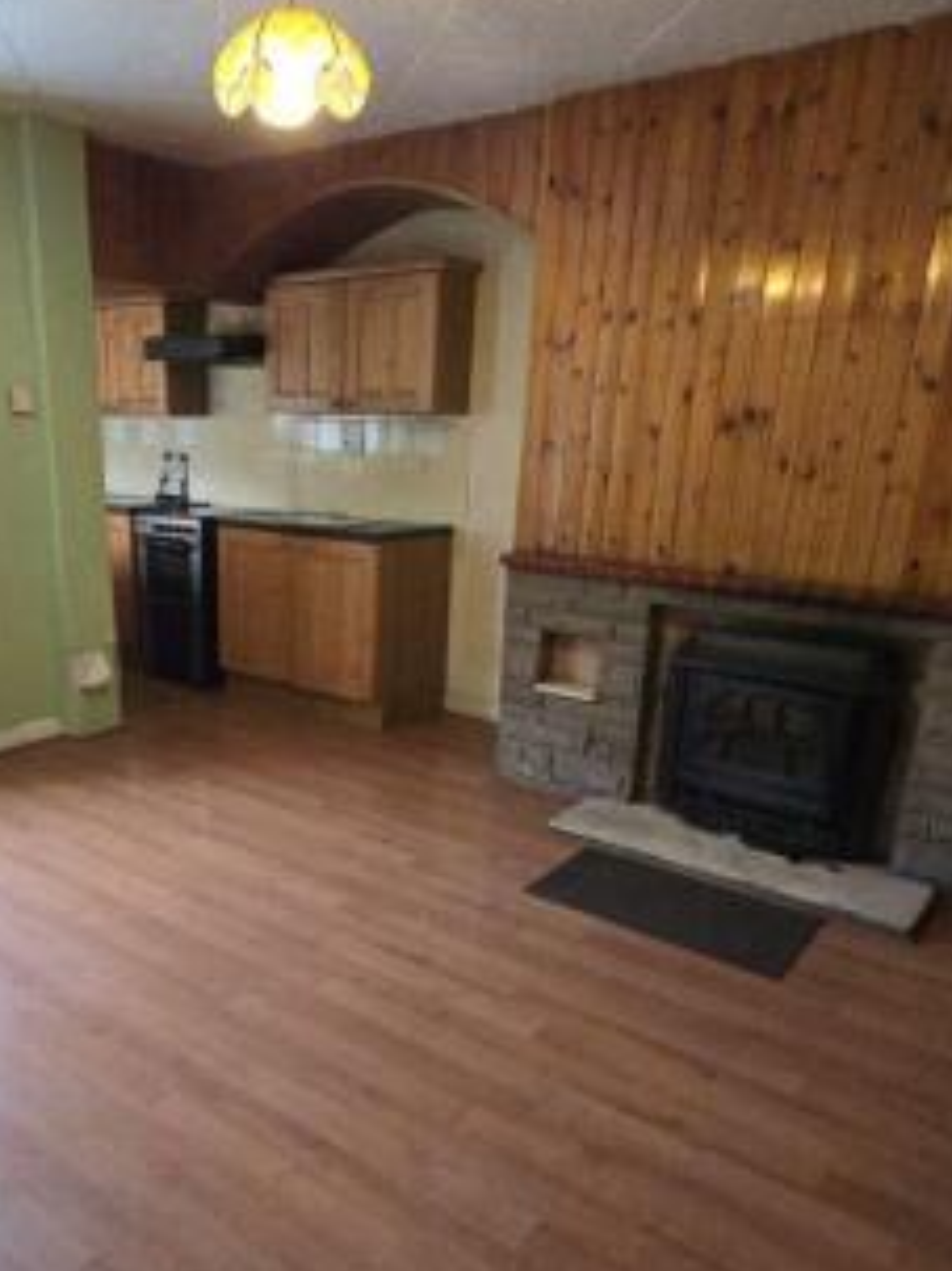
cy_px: 753
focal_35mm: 25
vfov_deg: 68.8
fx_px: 917
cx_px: 329
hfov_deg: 53.9
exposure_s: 1/50
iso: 320
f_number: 2.2
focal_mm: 2.2
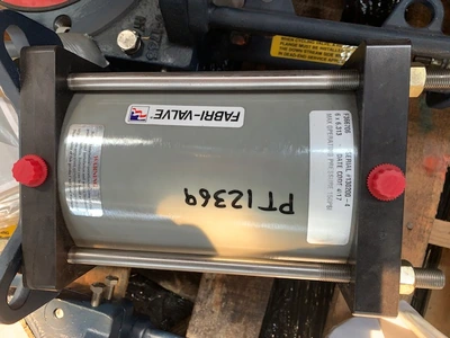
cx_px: 225
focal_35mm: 26
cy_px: 169
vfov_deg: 53.1
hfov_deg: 67.3
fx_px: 338
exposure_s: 1/60
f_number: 1.8
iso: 100
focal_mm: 4.25
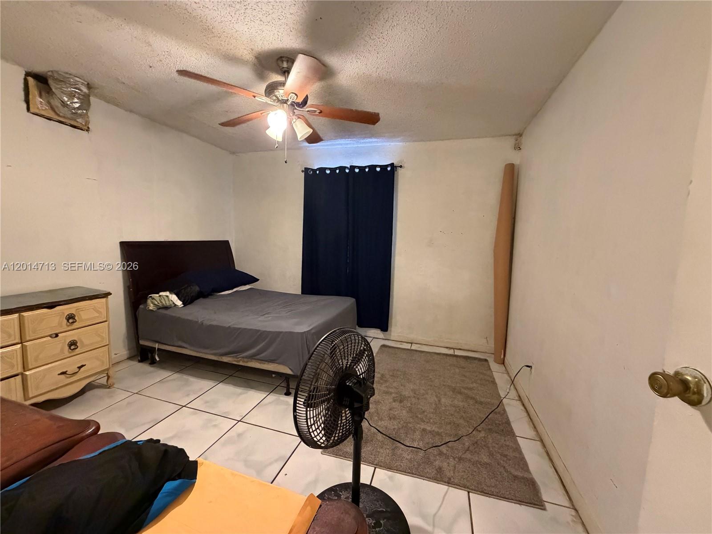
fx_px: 288
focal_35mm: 14
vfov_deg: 85.7
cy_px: 267
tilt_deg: -6.6
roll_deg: -1.9
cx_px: 356
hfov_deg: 102.1
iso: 1000
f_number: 2.2
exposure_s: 1/60
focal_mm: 2.22
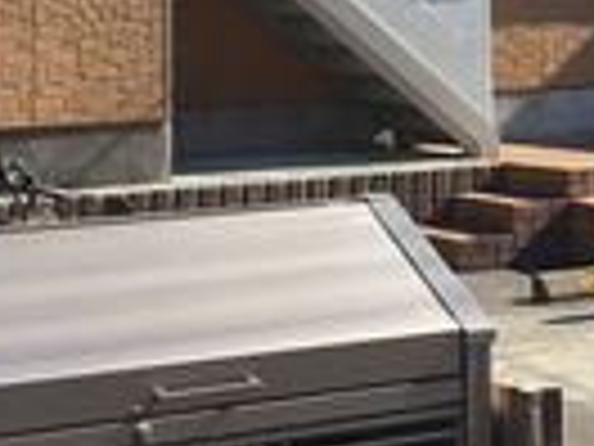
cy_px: -173
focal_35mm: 117
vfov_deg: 12.2
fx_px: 2008
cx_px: 558
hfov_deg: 16.6
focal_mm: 3.3
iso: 25
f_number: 2.4
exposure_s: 1/831
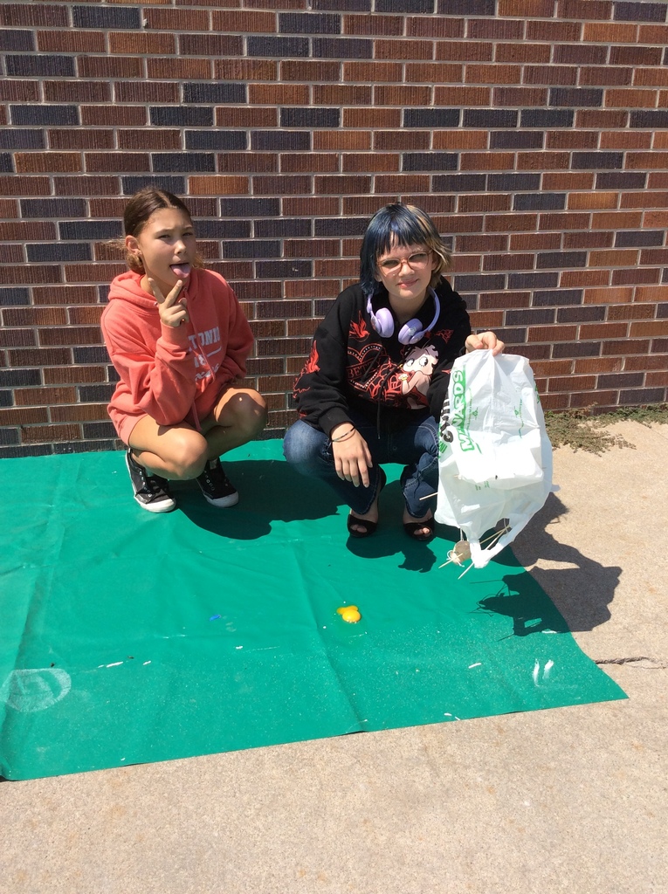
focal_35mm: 32
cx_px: 334
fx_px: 825
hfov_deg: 44.1
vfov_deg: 56.9
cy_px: 447
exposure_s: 1/1466
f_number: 2.4
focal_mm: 3.3
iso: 32
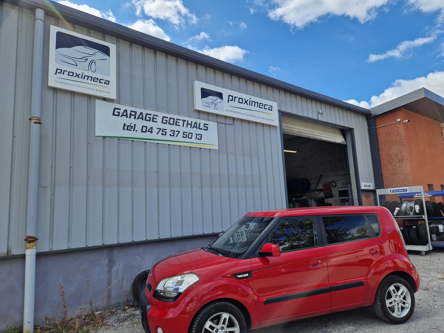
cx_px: 222
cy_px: 166
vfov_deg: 58.9
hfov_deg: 73.9
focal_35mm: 23
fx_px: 295
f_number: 1.8
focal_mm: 5.4
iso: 50
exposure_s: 1/1336
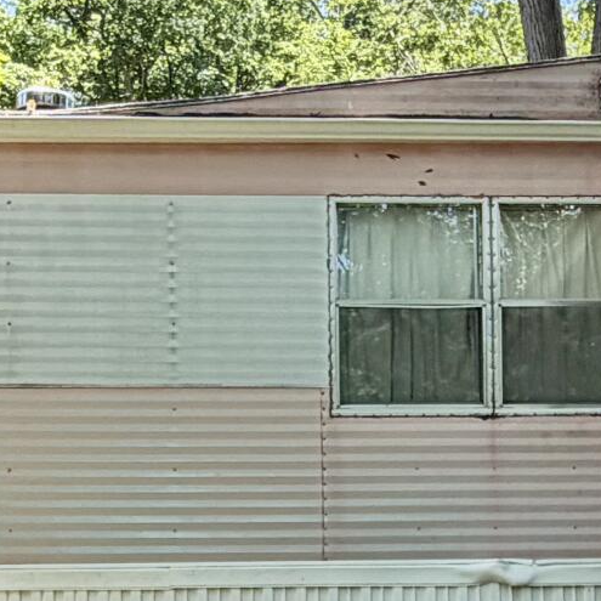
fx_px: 1473
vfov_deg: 22.6
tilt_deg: -0.4
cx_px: 222
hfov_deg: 23.0
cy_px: 512
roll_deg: +0.1
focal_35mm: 75
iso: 64
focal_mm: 2.22
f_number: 2.2
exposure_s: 1/502
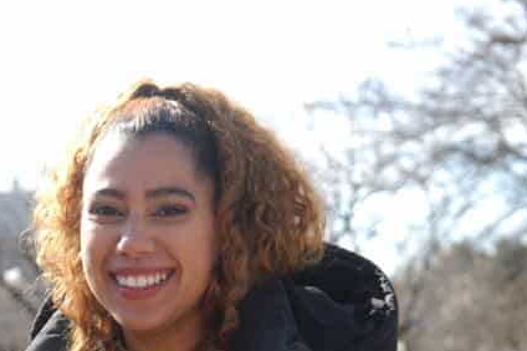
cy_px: 323
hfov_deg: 15.1
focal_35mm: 136
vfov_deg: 10.0
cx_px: 255
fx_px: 1989
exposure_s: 1/200
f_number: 4.5
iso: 64
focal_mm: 45
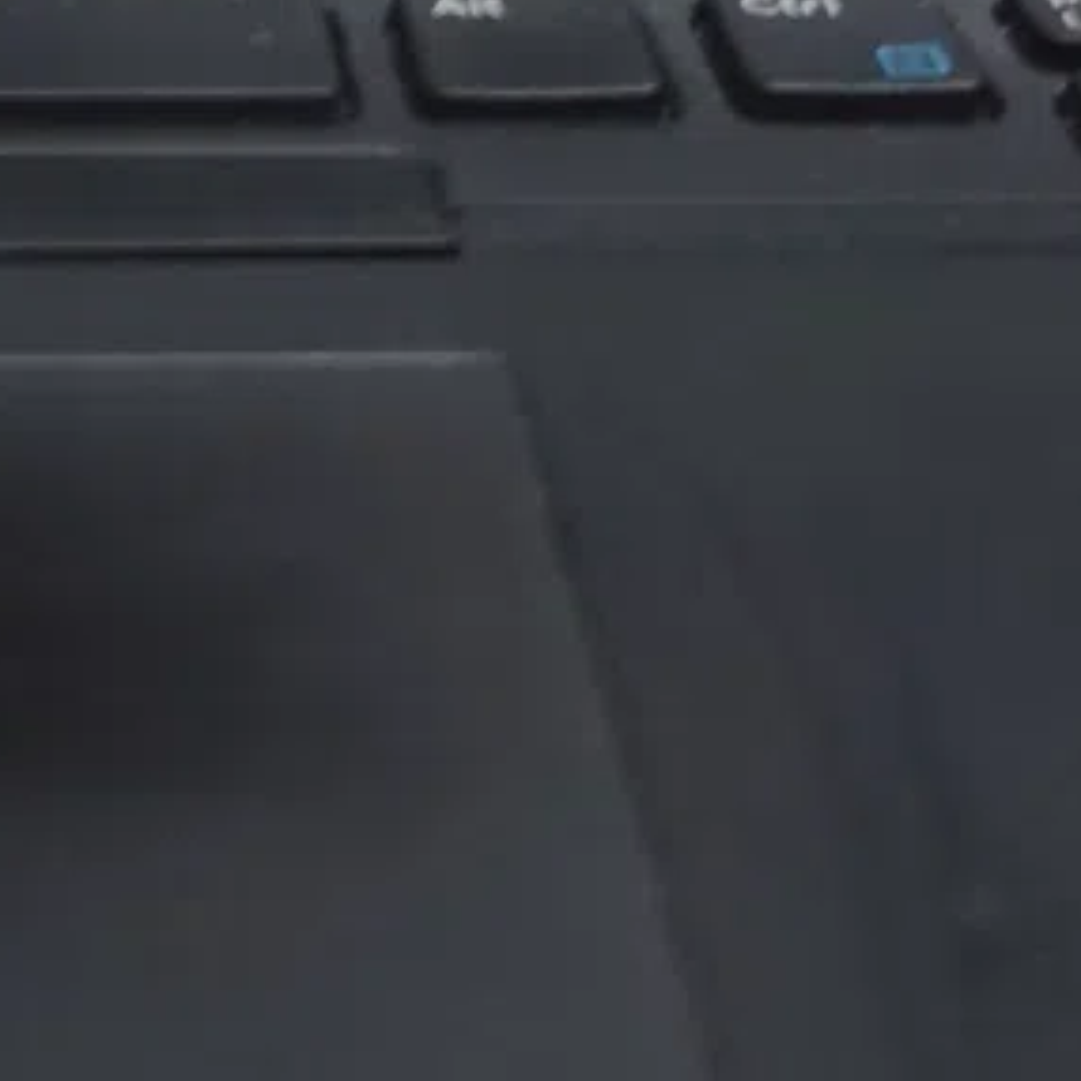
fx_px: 3427
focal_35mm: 97
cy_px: -845
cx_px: -159
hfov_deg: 17.2
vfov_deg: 15.5
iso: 320
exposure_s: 1/50
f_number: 1.7
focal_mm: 6.06
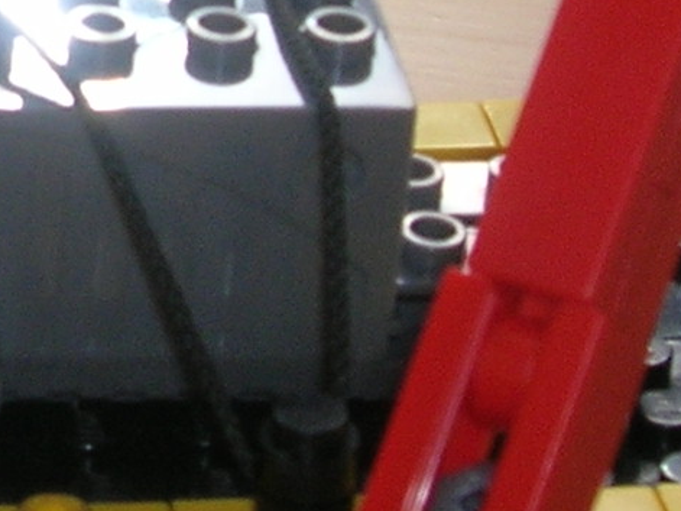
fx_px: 3678
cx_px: -224
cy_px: -153
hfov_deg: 10.3
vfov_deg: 7.8
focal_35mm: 187
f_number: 4.9
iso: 50
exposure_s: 1/91.4
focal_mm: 5.7
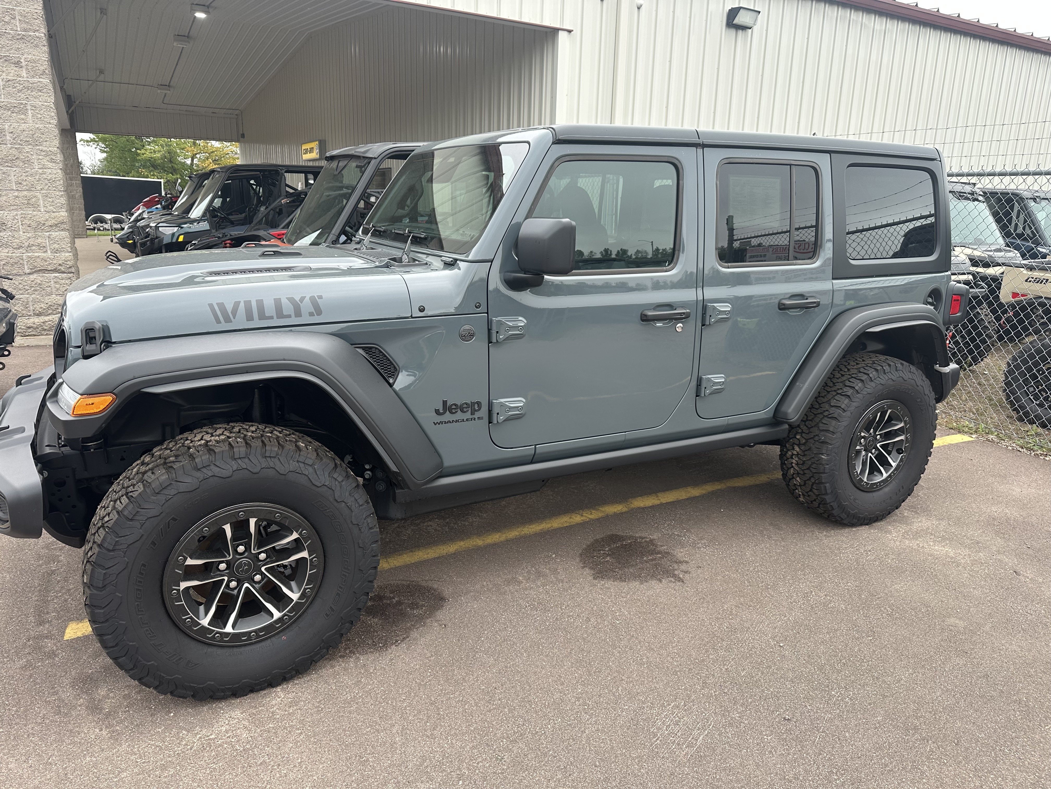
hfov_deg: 71.6
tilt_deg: -12.9
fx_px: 729
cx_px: 526
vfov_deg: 56.8
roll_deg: -1.3
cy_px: 394
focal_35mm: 24
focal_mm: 6.86
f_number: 1.78
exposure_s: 1/590
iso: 80
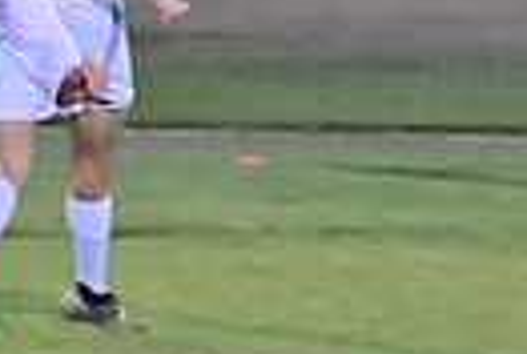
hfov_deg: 2.7
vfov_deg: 1.8
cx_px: 165
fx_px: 11136
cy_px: 223
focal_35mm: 759
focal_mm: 115
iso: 6400
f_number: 4
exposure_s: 1/400
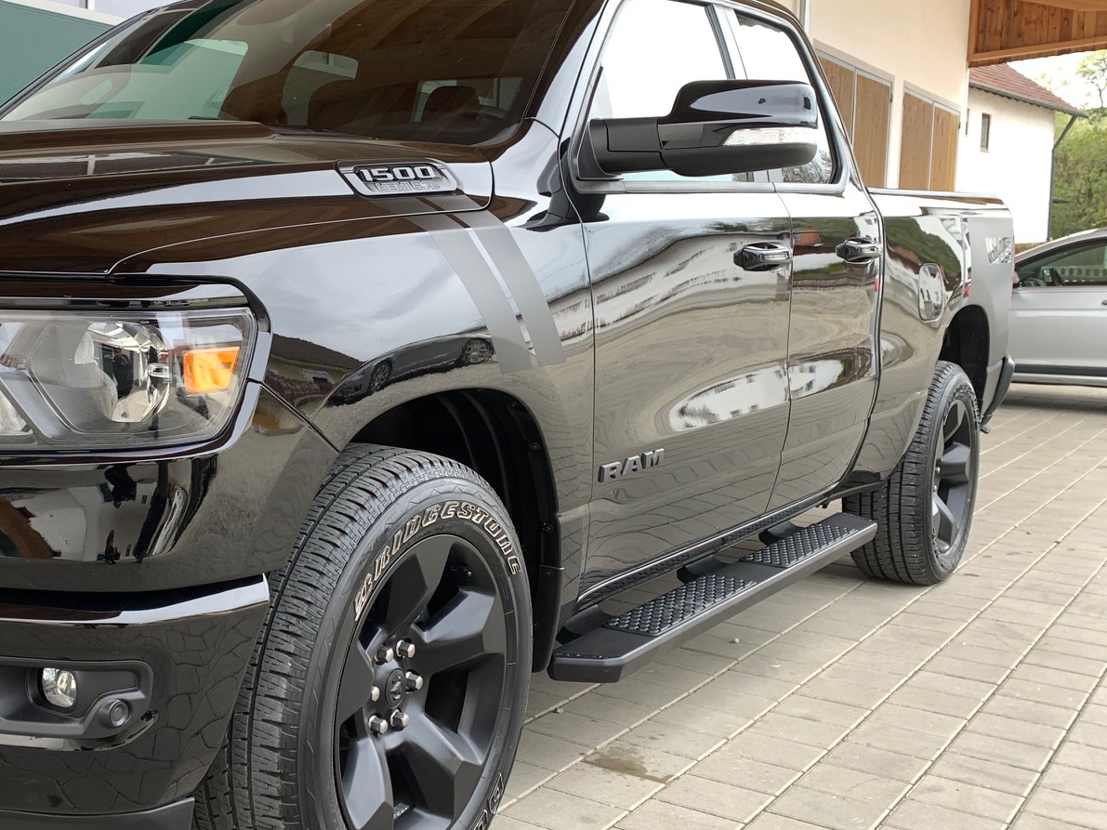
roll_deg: -1.0
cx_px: 190
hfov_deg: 40.8
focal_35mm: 44
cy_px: 354
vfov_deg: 32.8
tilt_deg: -4.6
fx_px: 1407
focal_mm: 4.25
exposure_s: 1/252
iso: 25
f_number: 1.8
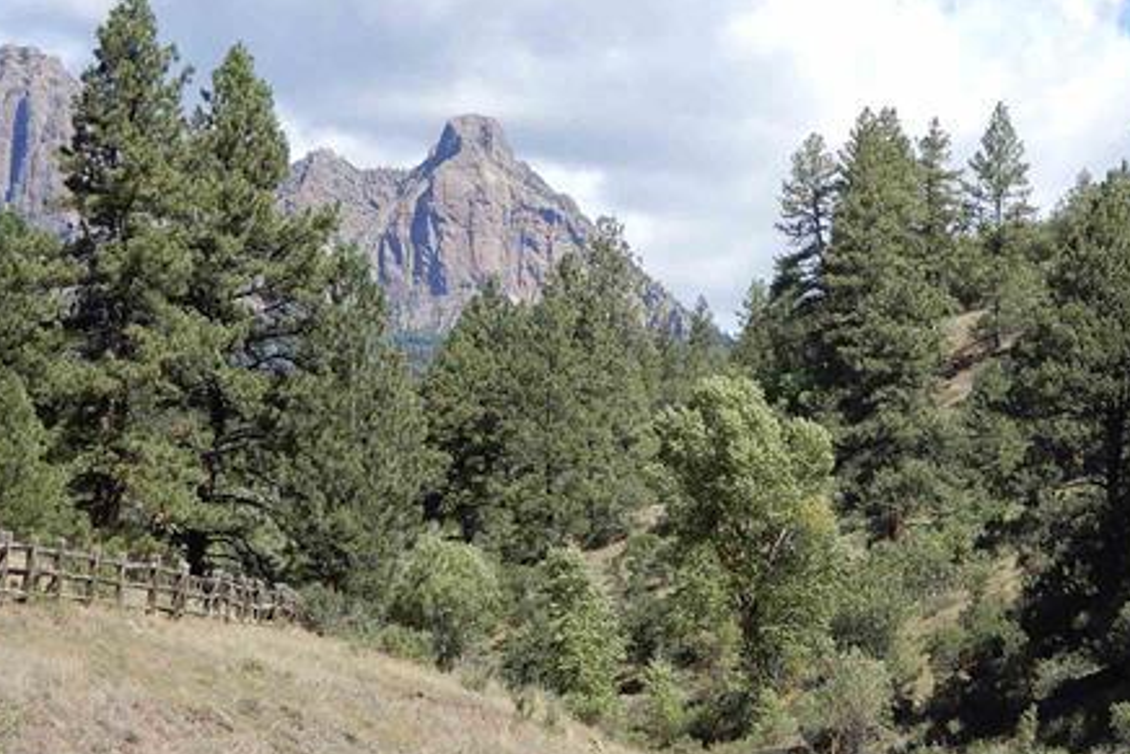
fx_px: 3830
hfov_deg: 16.5
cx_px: 1042
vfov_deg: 11.2
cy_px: 575
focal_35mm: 122
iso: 80
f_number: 4
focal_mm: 8.9
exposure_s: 1/400
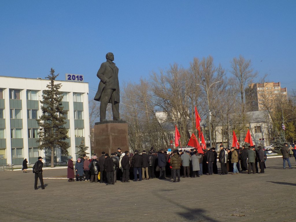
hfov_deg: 36.8
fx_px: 445
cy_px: 111
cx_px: 148
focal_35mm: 52
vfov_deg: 28.0
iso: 80
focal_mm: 9.3
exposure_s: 1/1000
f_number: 3.9
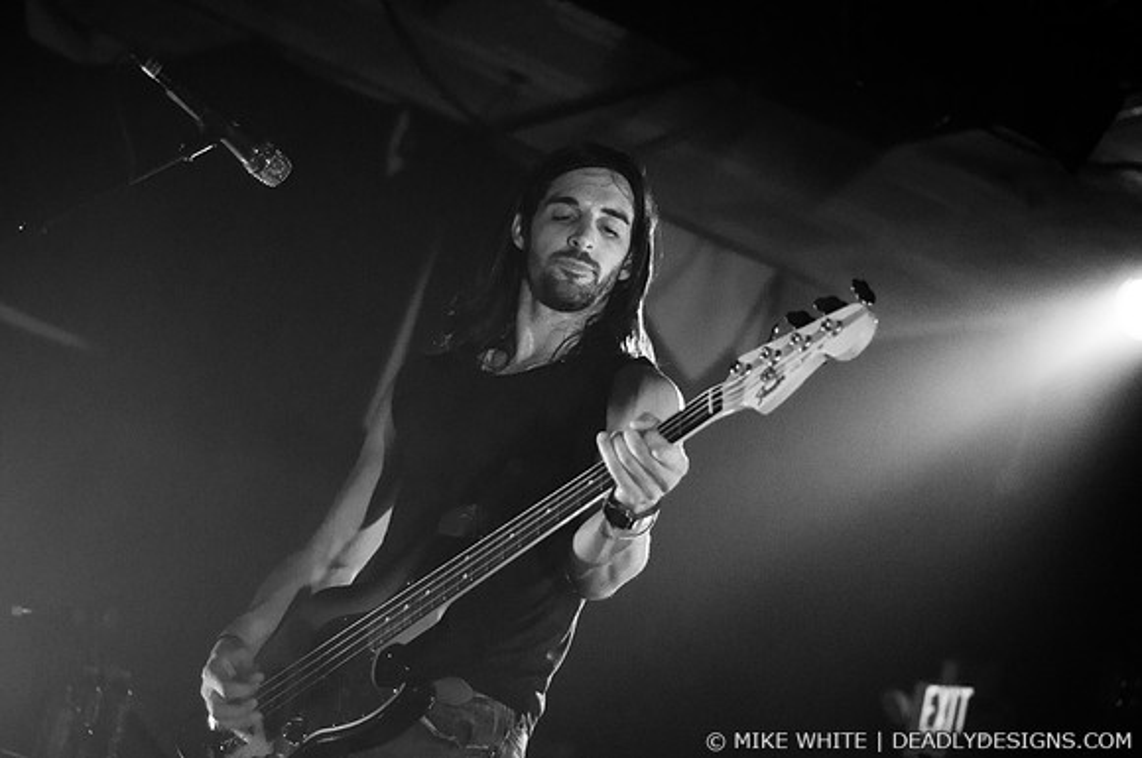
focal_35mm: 75
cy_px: 379
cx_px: 571
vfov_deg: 18.1
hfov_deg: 27.0
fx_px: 2376
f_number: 1.8
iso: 1000
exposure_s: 1/160
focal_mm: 50
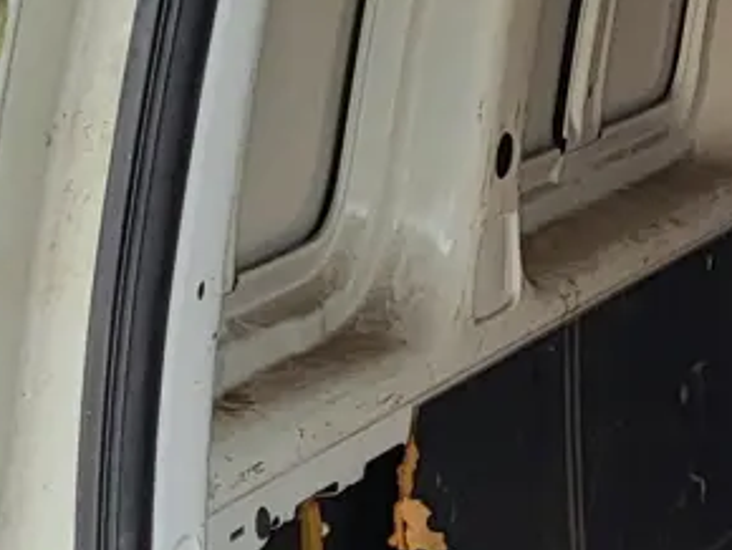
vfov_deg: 8.6
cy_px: 401
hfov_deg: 10.3
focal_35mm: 172
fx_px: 3640
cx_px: 1618
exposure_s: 1/127
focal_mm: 5.4
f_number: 1.8
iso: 40
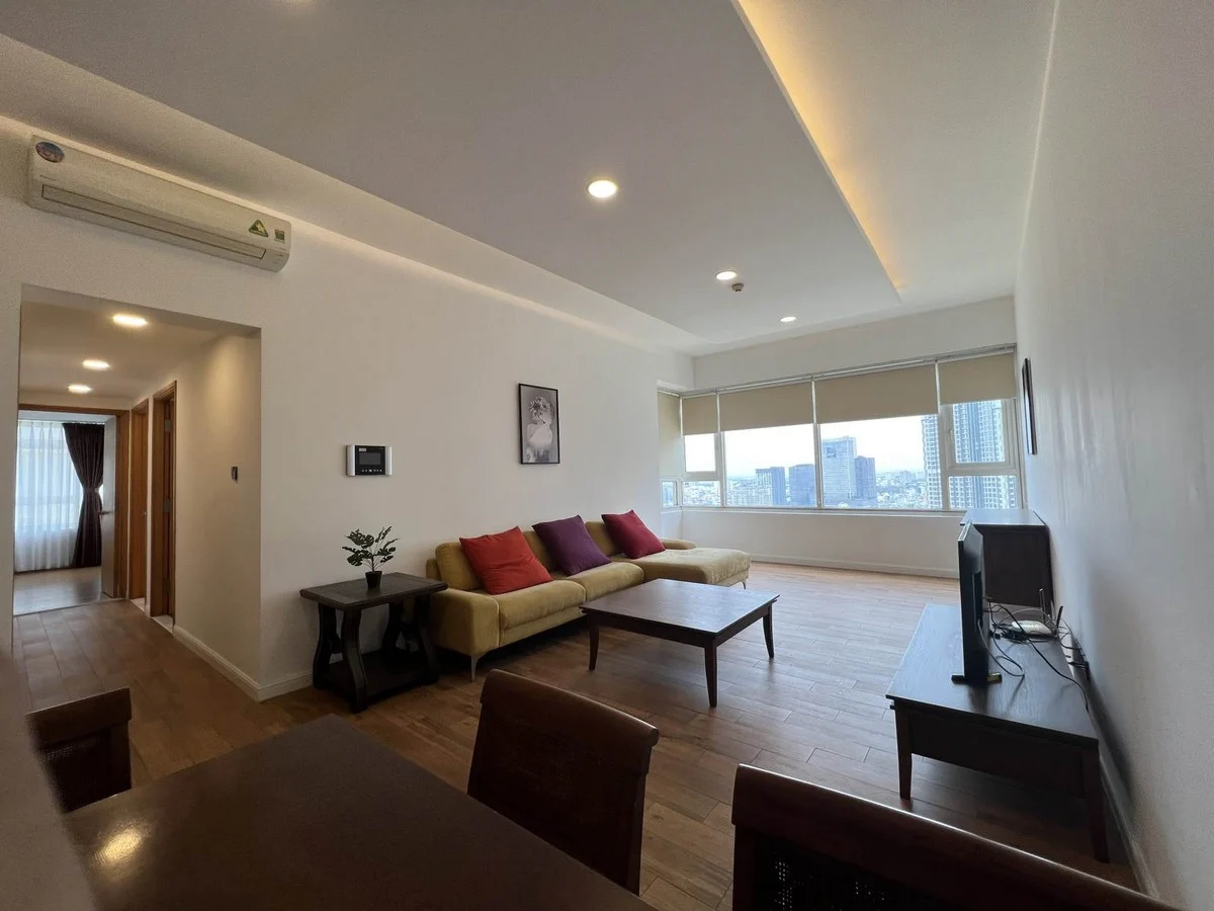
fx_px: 456
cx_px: 607
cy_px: 456
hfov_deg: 106.2
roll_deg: +0.7
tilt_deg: +4.3
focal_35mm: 13
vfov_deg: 89.9
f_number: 1.8
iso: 32
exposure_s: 1/185
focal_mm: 1.57
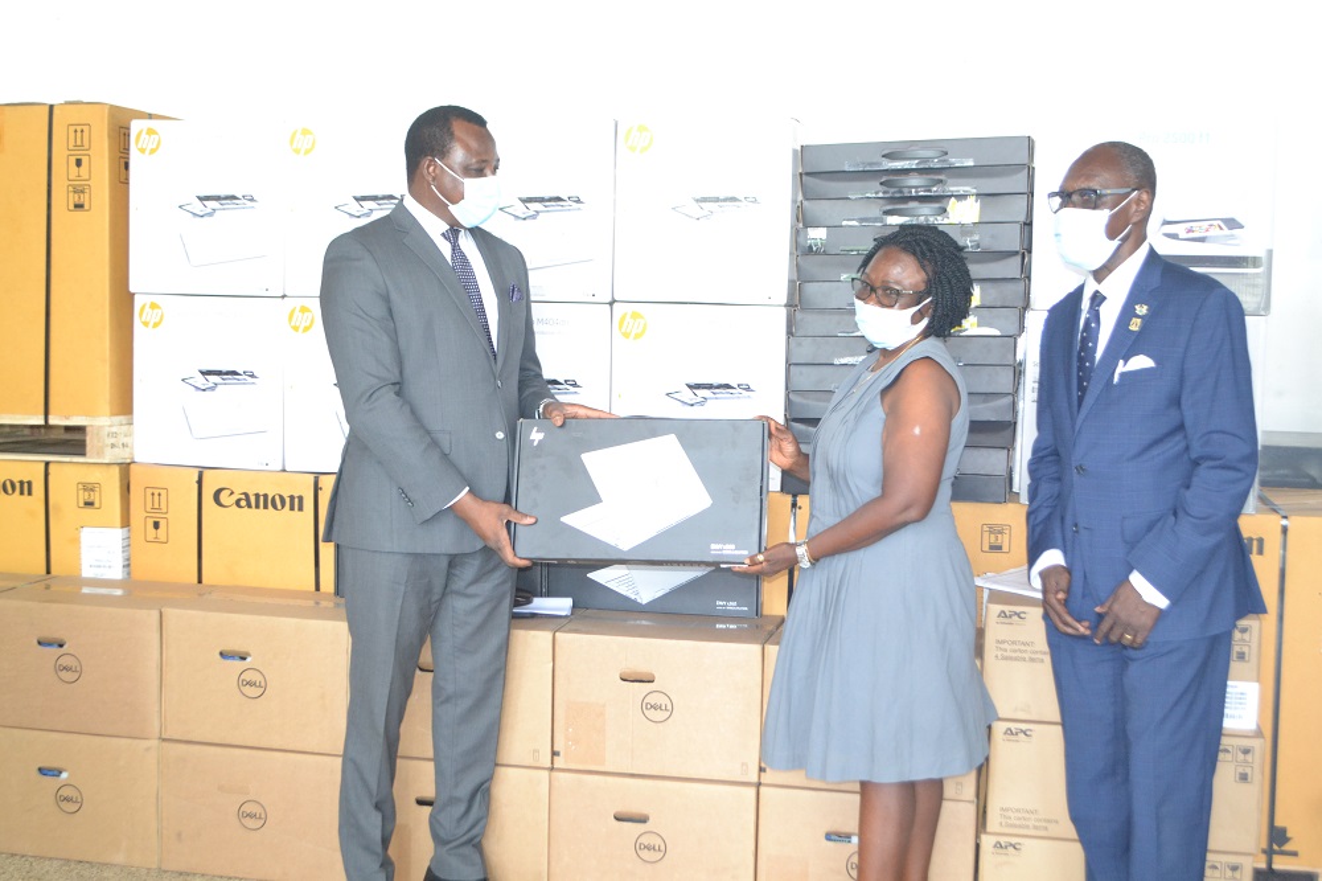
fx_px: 1762
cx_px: 661
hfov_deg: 41.1
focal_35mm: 48
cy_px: 440
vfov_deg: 28.1
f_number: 5.6
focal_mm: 32
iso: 1600
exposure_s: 1/60
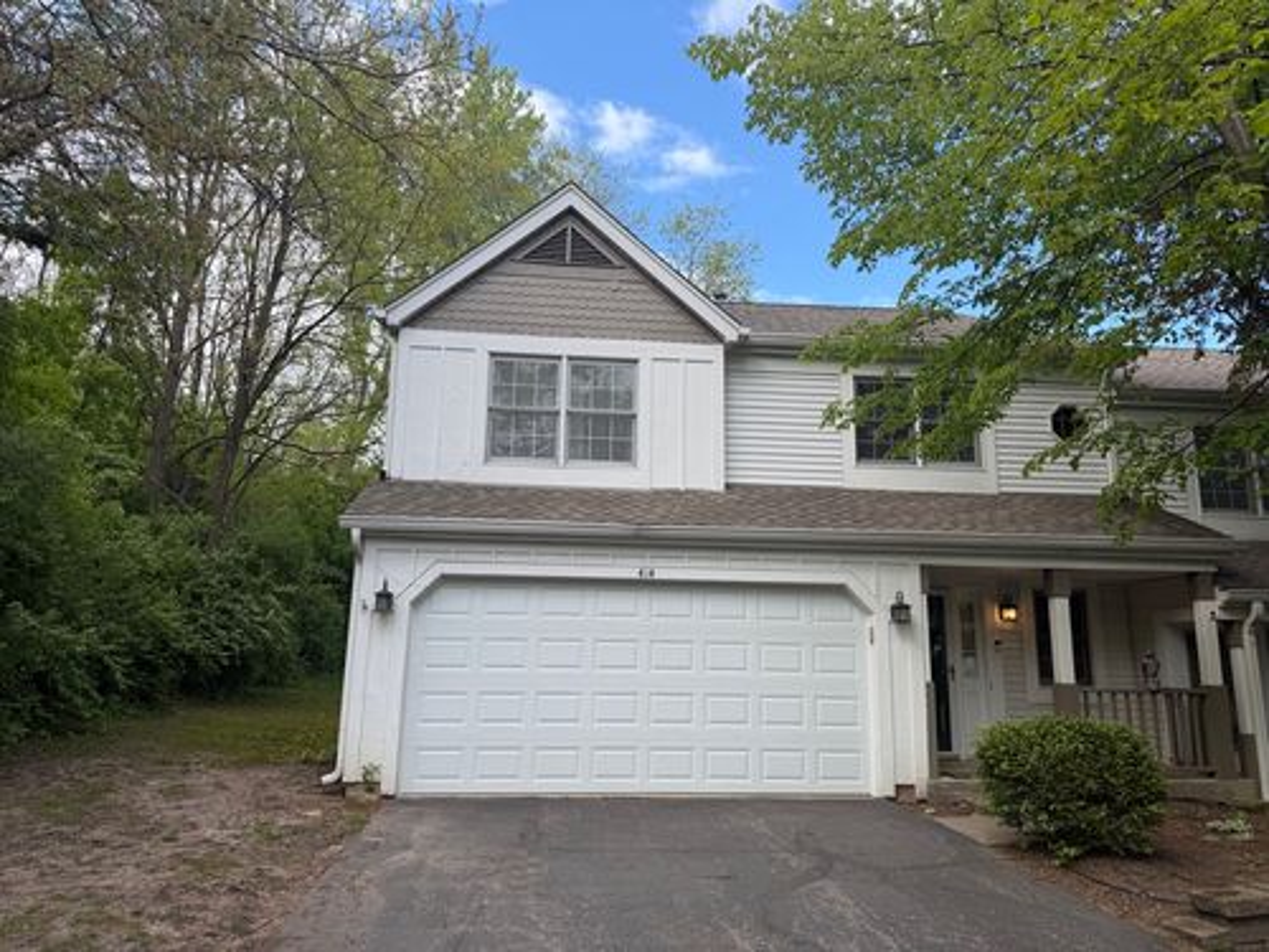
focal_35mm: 24
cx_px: 634
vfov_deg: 56.8
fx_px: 880
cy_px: 476
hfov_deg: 71.6
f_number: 1.78
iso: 80
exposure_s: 1/1046
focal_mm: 6.76
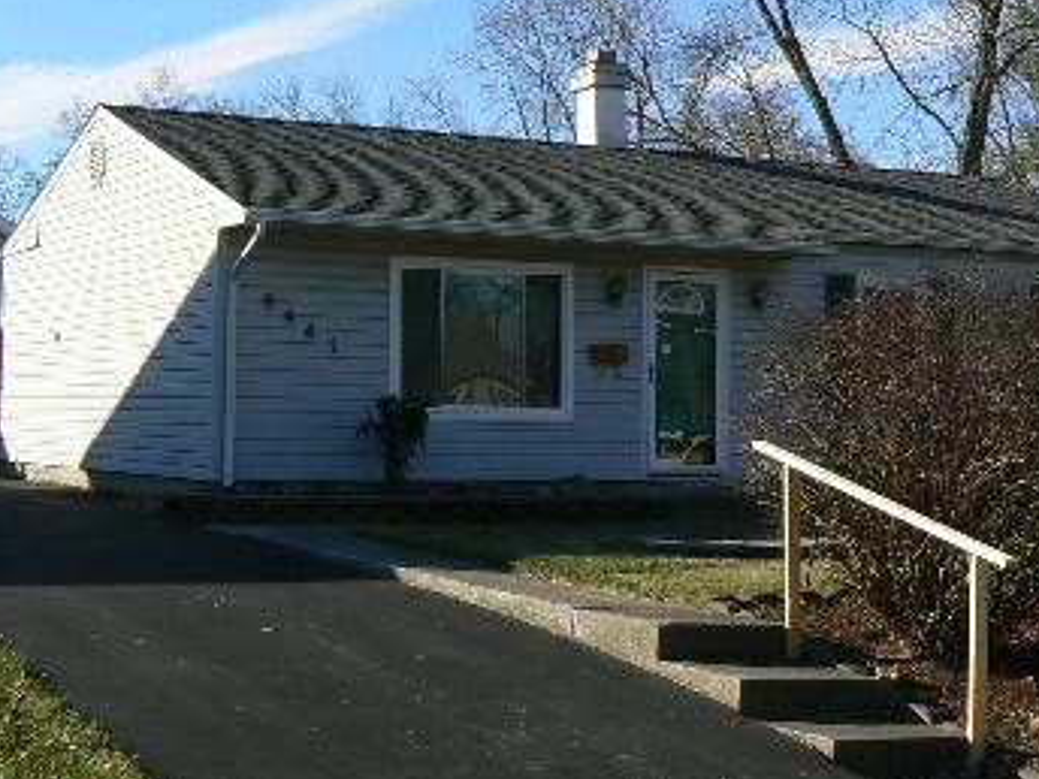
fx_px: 2011
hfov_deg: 28.9
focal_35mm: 67
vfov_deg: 21.4
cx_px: 453
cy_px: 75
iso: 80
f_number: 6.3
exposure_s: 1/400
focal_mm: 6
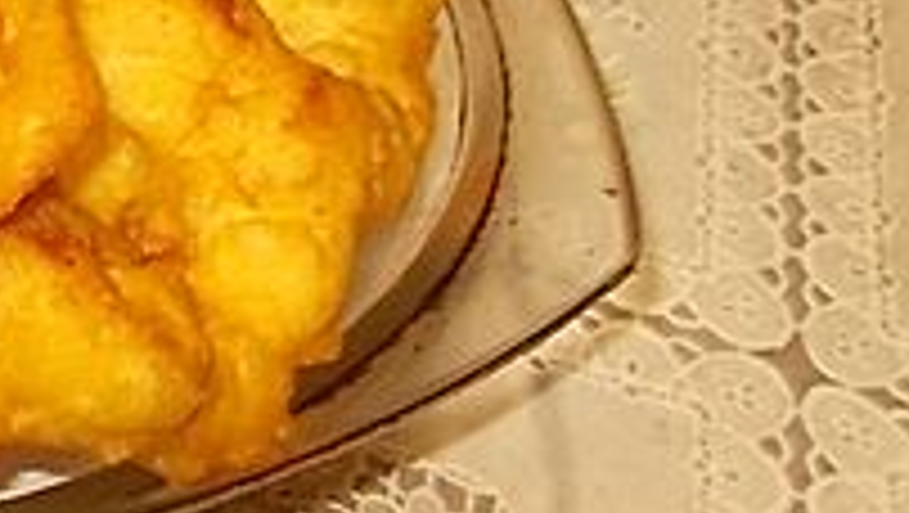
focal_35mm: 98
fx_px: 2364
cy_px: -277
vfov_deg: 11.8
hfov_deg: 18.1
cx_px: -639
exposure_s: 1/25
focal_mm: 4.6
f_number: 3.2
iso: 200
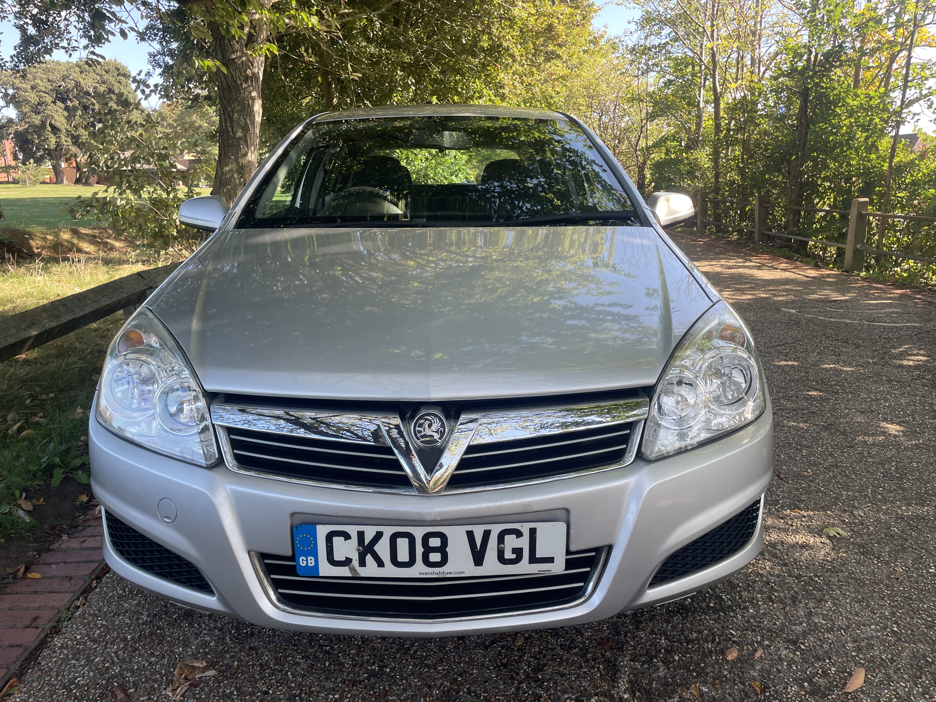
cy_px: 351
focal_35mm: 26
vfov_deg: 53.1
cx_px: 468
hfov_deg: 67.3
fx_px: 703
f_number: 1.6
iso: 32
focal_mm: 4.2
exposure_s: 1/250
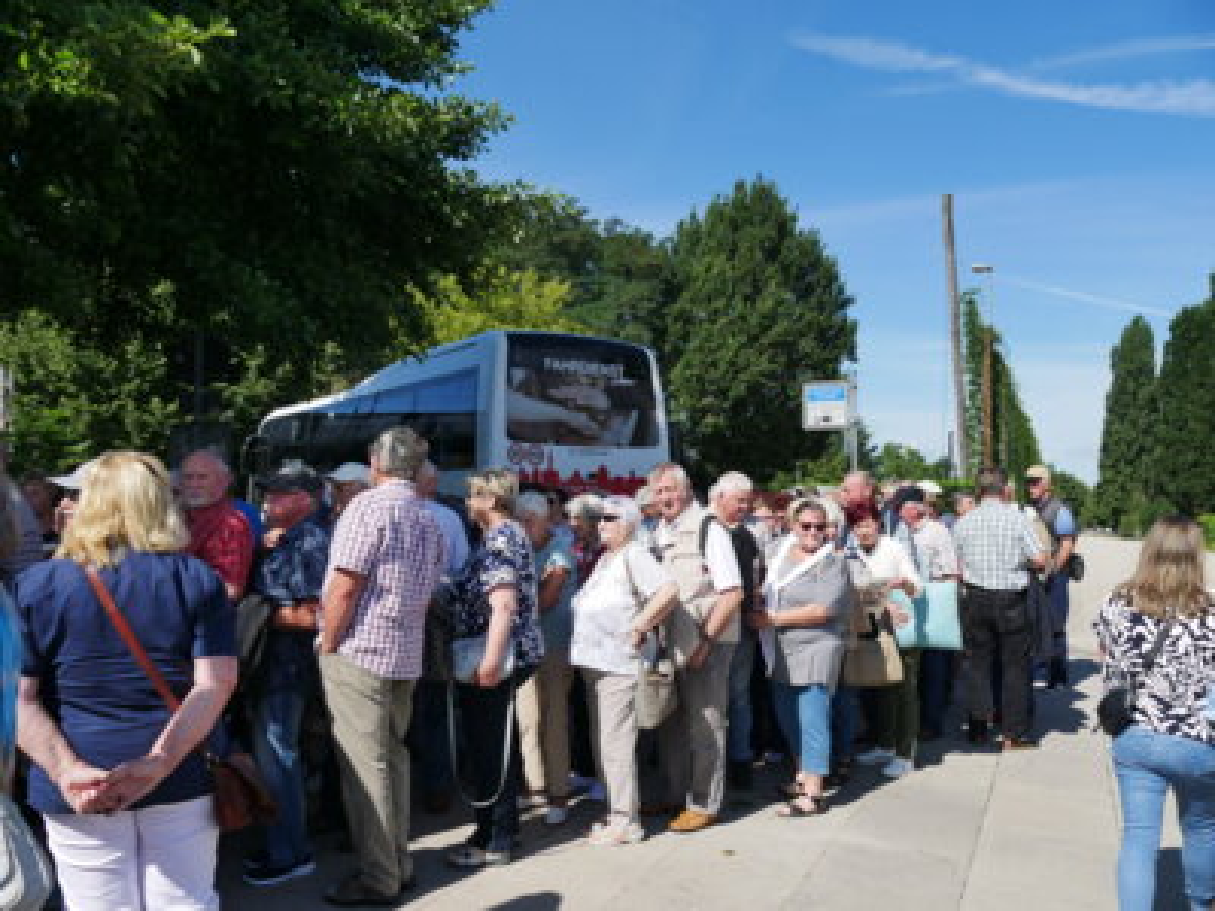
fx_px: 983
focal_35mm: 28
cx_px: 608
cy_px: 456
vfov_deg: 49.7
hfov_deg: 63.4
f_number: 8
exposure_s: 1/500
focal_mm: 14
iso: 200
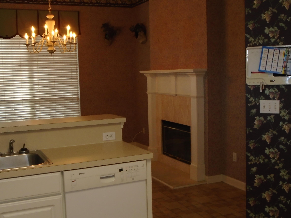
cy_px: 103
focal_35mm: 47
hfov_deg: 40.4
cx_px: 133
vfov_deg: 30.9
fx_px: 395
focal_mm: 6.4
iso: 200
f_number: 3.8
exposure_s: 1/40
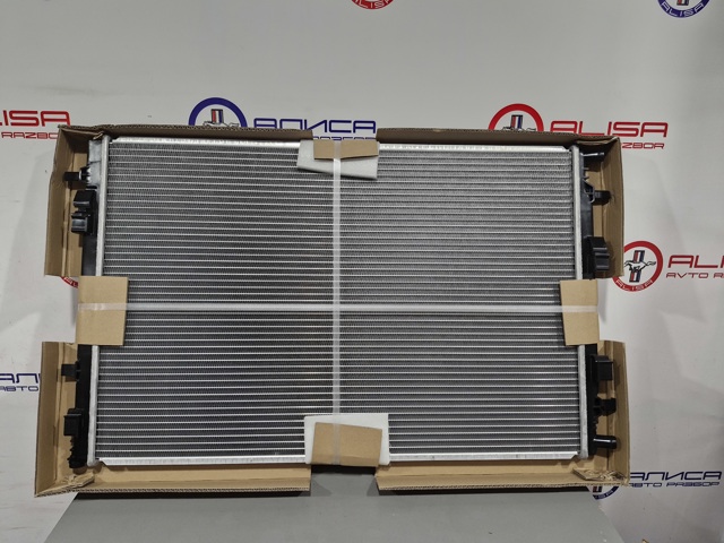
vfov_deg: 58.9
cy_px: 272
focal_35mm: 23
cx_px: 362
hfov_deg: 73.9
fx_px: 481
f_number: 1.8
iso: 200
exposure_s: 1/100
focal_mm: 5.54
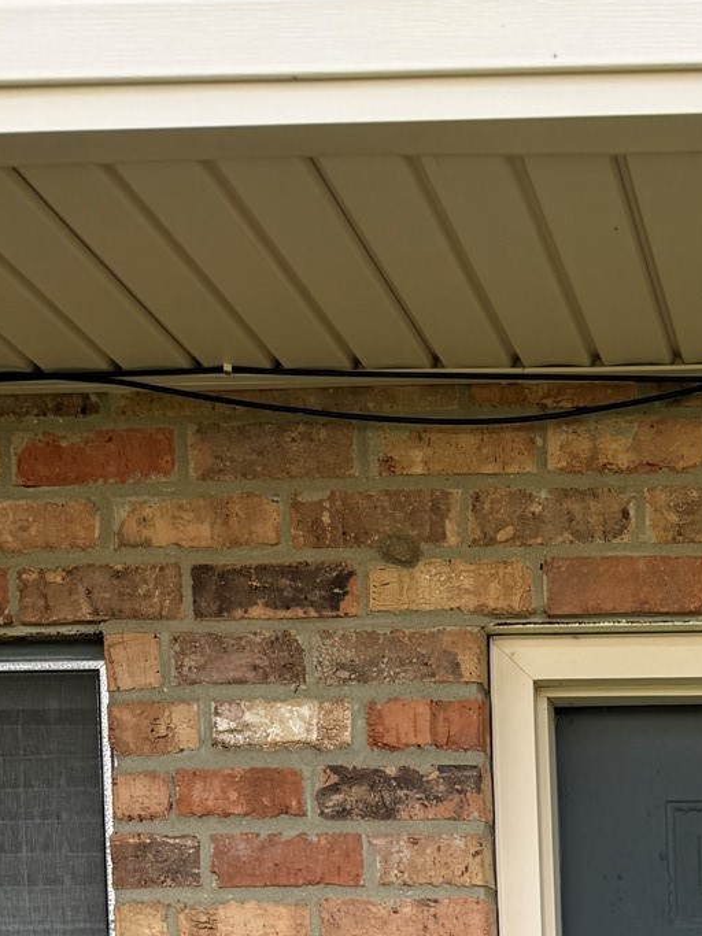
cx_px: 894
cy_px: 1310
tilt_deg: -4.6
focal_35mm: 72
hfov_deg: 19.0
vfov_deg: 23.1
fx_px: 1947
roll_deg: +0.0
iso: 80
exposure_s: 1/1410
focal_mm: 6.76
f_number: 1.78
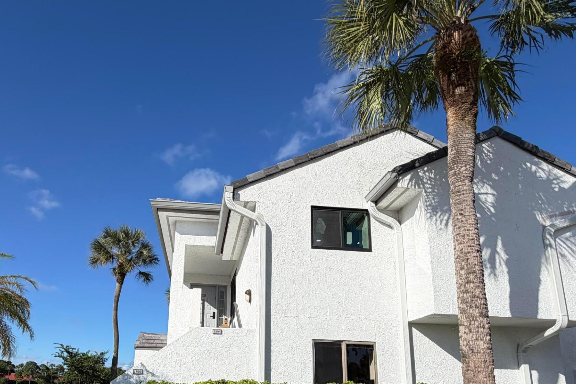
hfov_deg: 70.9
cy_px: 301
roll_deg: -1.3
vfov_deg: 48.7
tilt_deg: +14.5
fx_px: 400
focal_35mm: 25
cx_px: 236
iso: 25
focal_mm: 2.22
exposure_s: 1/1431
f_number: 2.2
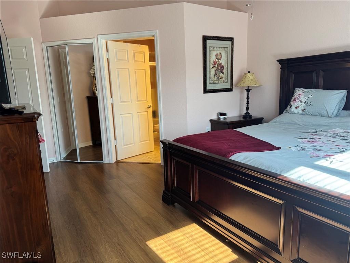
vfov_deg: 56.8
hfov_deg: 71.6
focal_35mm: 24
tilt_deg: -10.7
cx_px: 175
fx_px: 243
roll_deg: +2.2
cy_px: 132
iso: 64
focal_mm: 6.76
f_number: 1.78
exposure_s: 1/121
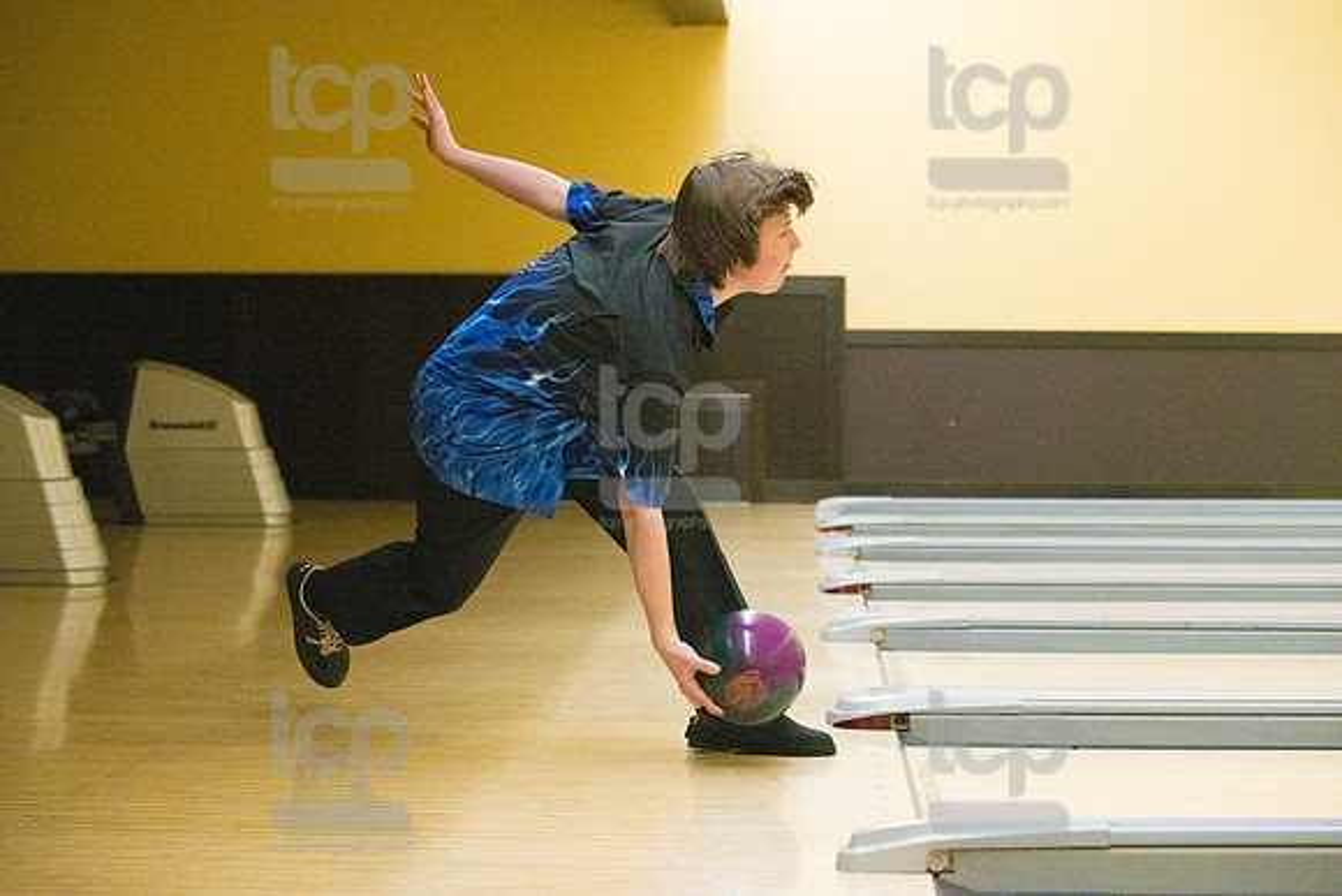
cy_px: 448
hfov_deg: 27.0
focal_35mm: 75
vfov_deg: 18.2
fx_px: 2796
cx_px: 671
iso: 10000
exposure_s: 1/1000
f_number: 4.5
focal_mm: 75
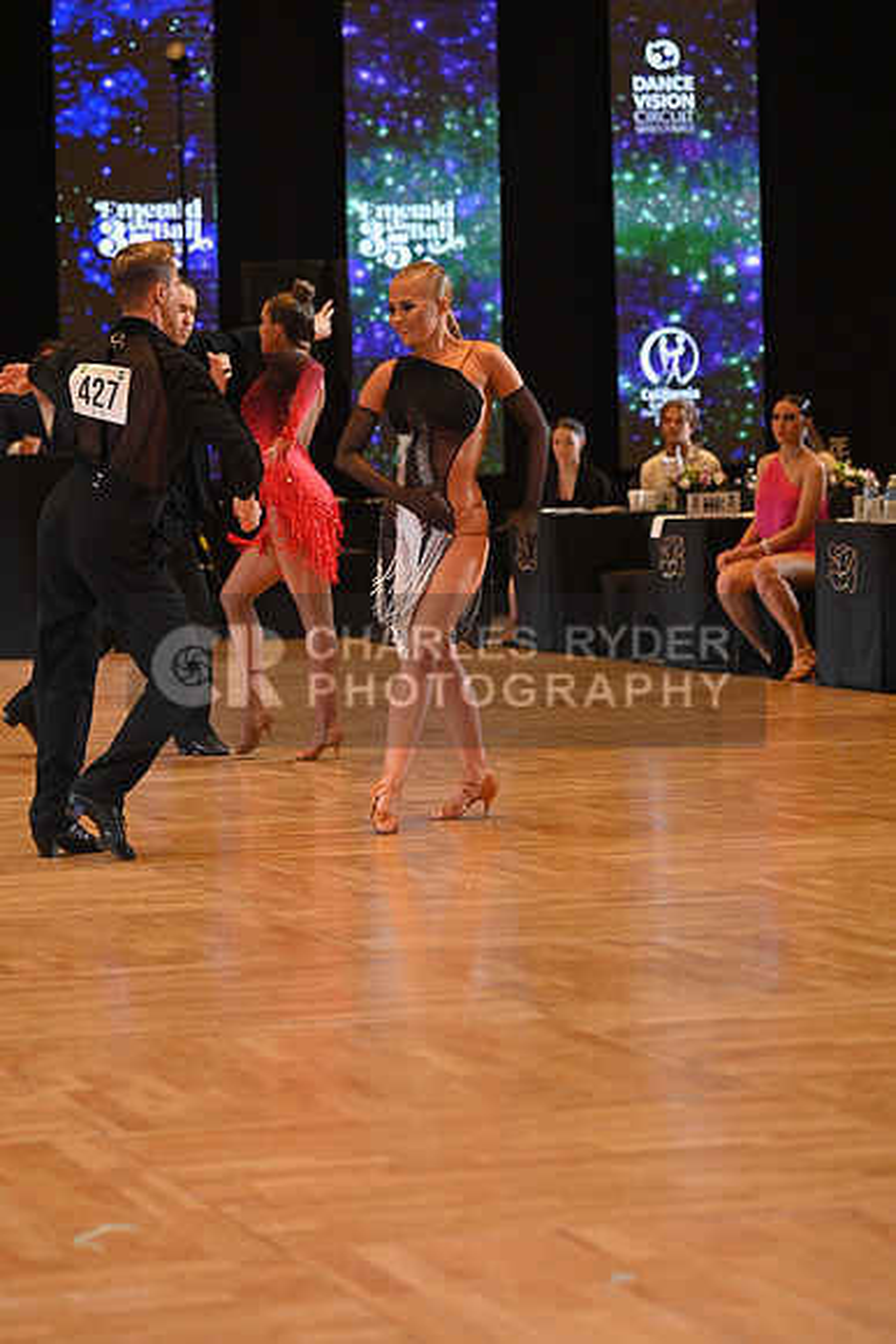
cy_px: 672
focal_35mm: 120
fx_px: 4477
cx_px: 448
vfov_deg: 17.1
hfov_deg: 11.4
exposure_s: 1/400
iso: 1600
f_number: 4
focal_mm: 120
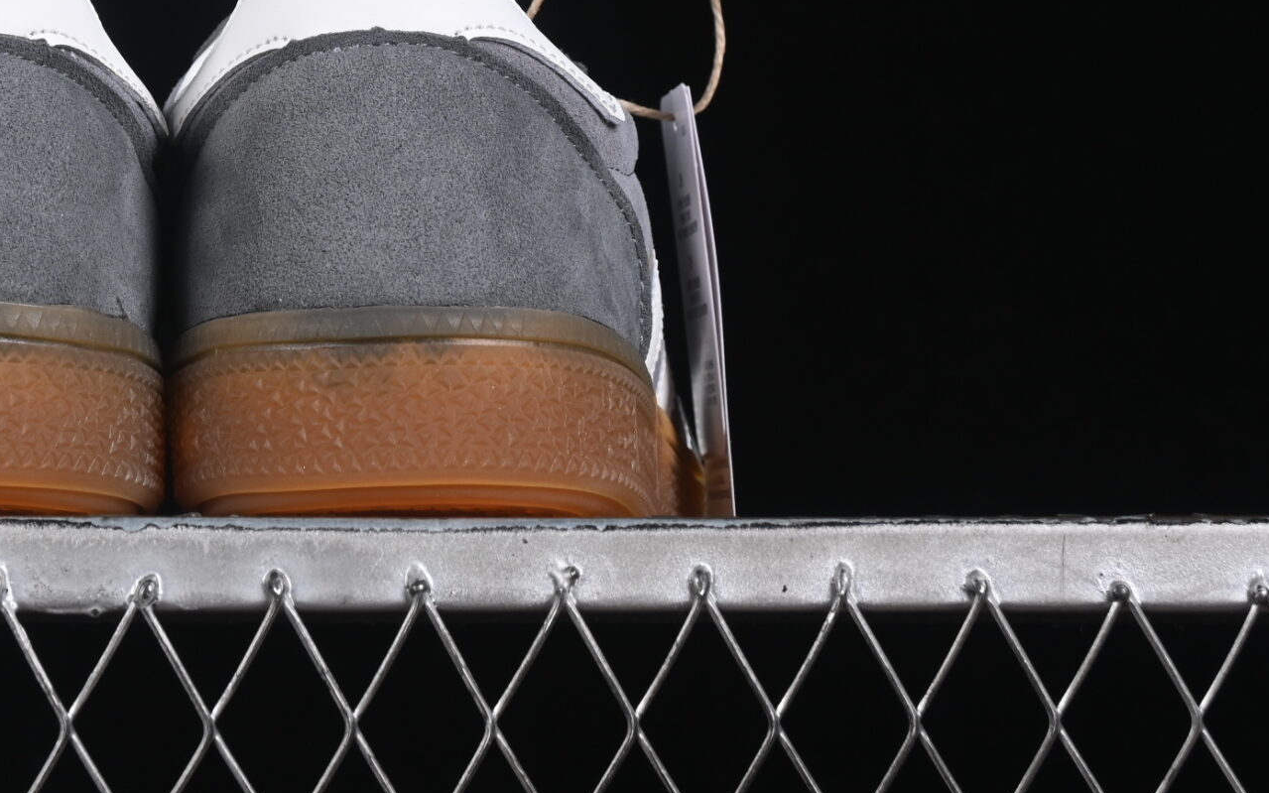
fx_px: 5291
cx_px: 202
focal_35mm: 153
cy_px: -6
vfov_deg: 8.5
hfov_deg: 13.6
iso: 160
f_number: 8
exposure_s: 1/80
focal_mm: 50
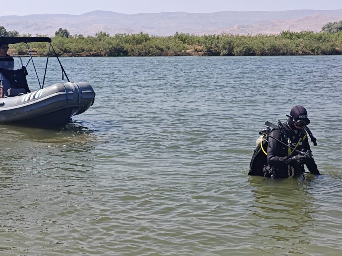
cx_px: 187
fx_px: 662
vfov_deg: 21.9
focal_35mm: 67
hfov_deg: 29.0
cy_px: 119
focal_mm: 7.08
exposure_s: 1/1089
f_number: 4.5
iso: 50
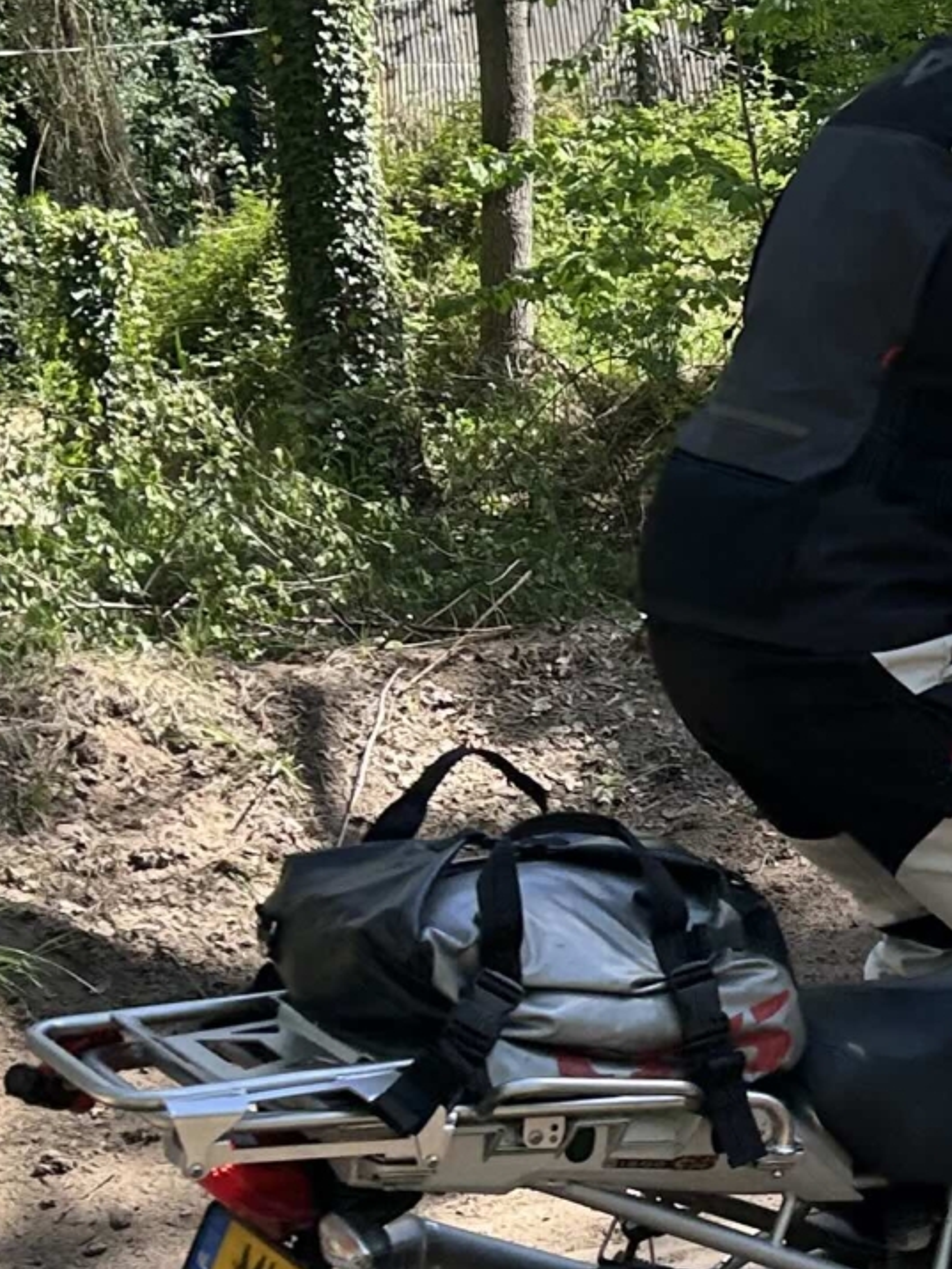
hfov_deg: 14.9
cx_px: 1385
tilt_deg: -7.8
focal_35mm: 93
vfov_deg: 21.0
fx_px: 3410
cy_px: 876
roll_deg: +3.7
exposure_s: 1/497
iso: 50
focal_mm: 5.7
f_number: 1.5
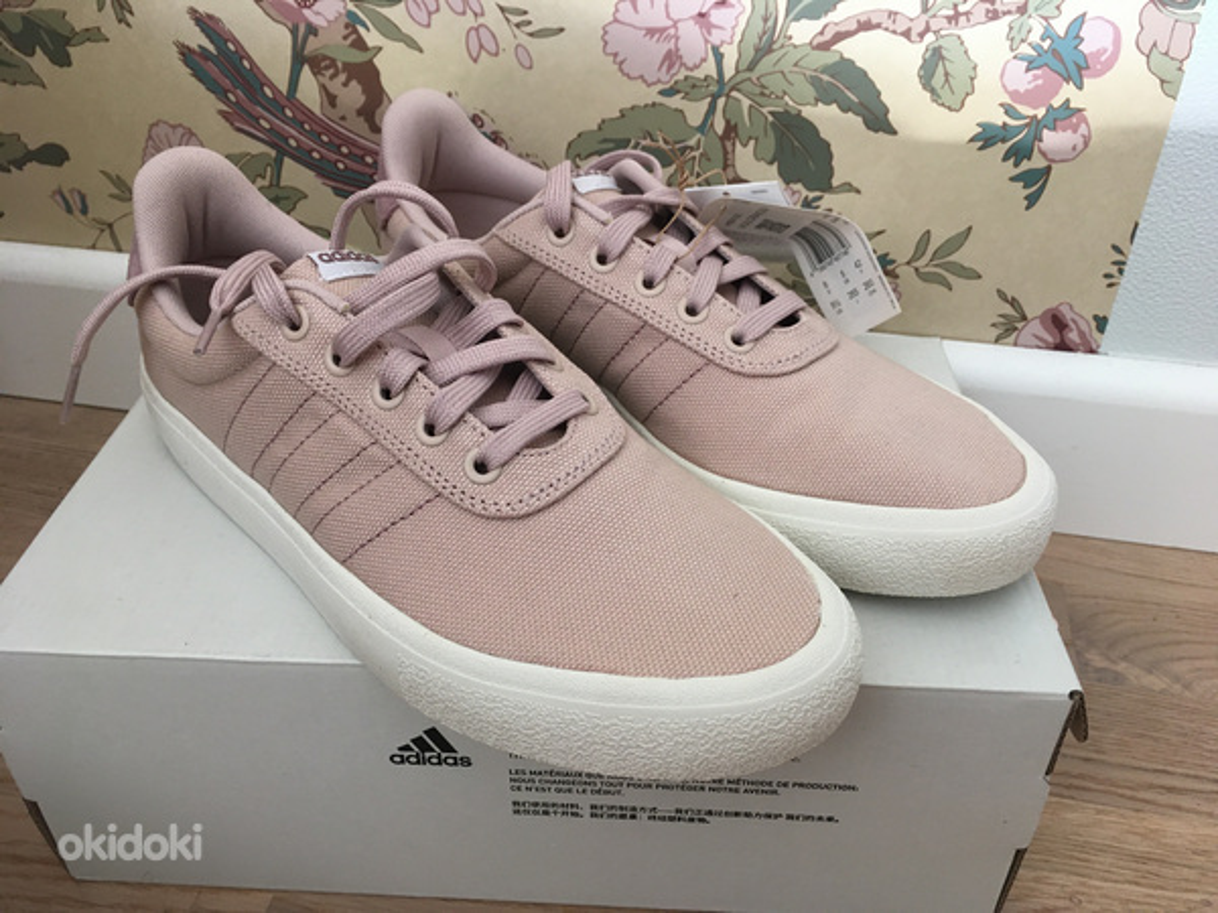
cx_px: 609
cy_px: 456
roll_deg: -1.4
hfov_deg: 61.7
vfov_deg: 48.2
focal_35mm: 29
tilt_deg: -35.6
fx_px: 1020
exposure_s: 1/33
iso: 64
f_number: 2.2
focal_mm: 4.15
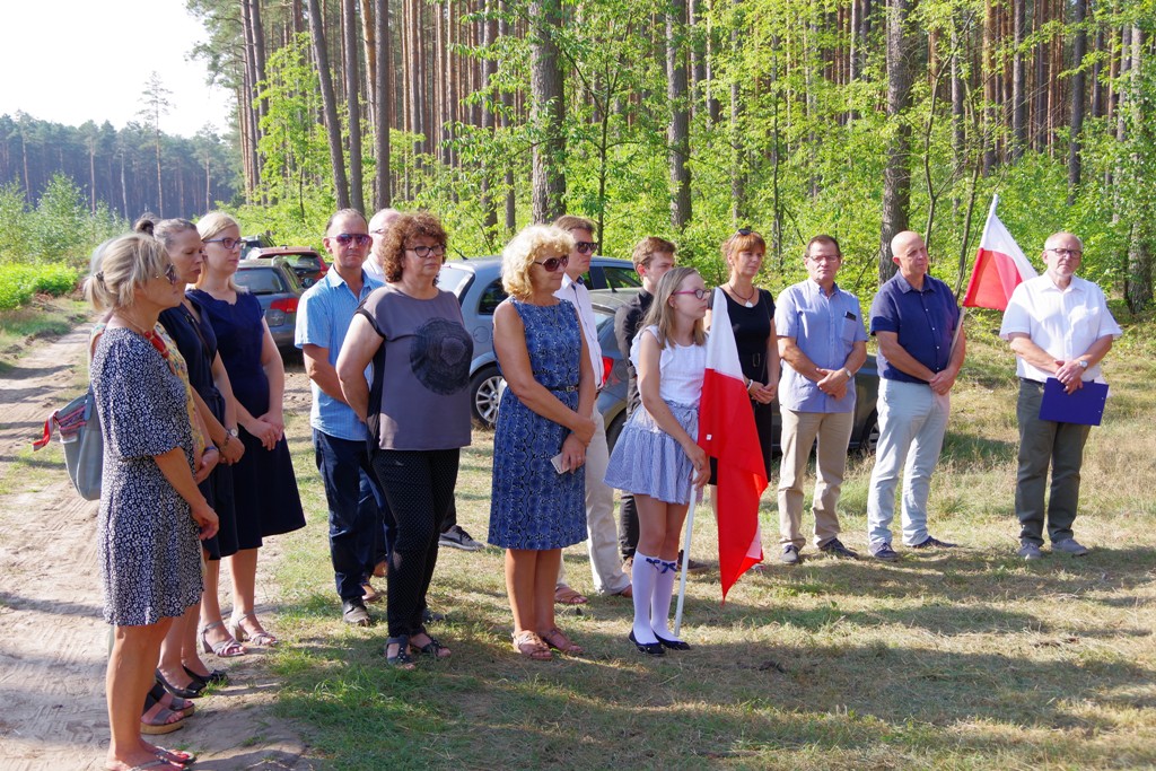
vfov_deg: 29.3
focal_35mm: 46
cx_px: 578
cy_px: 386
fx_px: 1477
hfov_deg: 42.7
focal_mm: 31
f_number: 7.1
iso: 200
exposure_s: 1/160
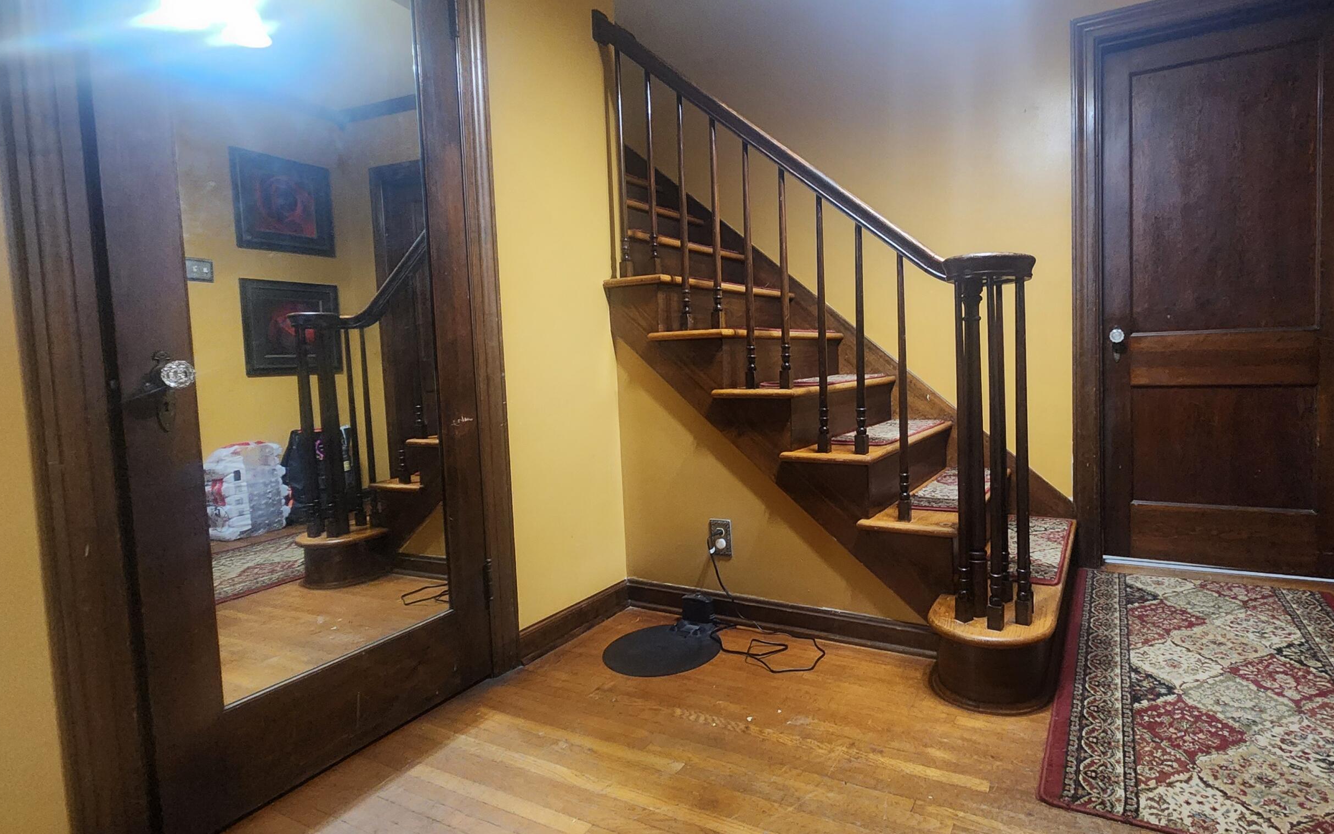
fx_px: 618
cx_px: 771
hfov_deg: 93.6
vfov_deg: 68.0
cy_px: 398
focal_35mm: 17
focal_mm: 2.2
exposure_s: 1/30
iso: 640
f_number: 2.2
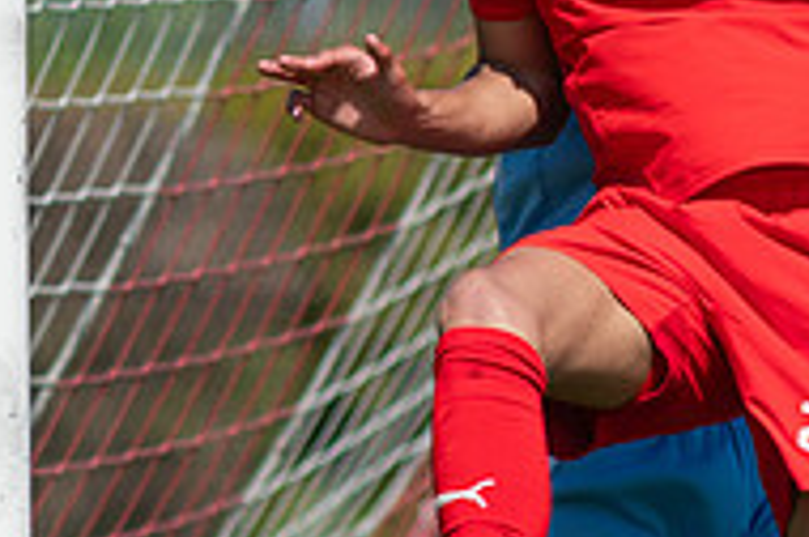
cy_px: -70
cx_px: 1141
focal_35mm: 1477
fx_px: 33135
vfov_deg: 0.9
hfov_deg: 1.4
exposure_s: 1/1600
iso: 100
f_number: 3.2
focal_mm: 300
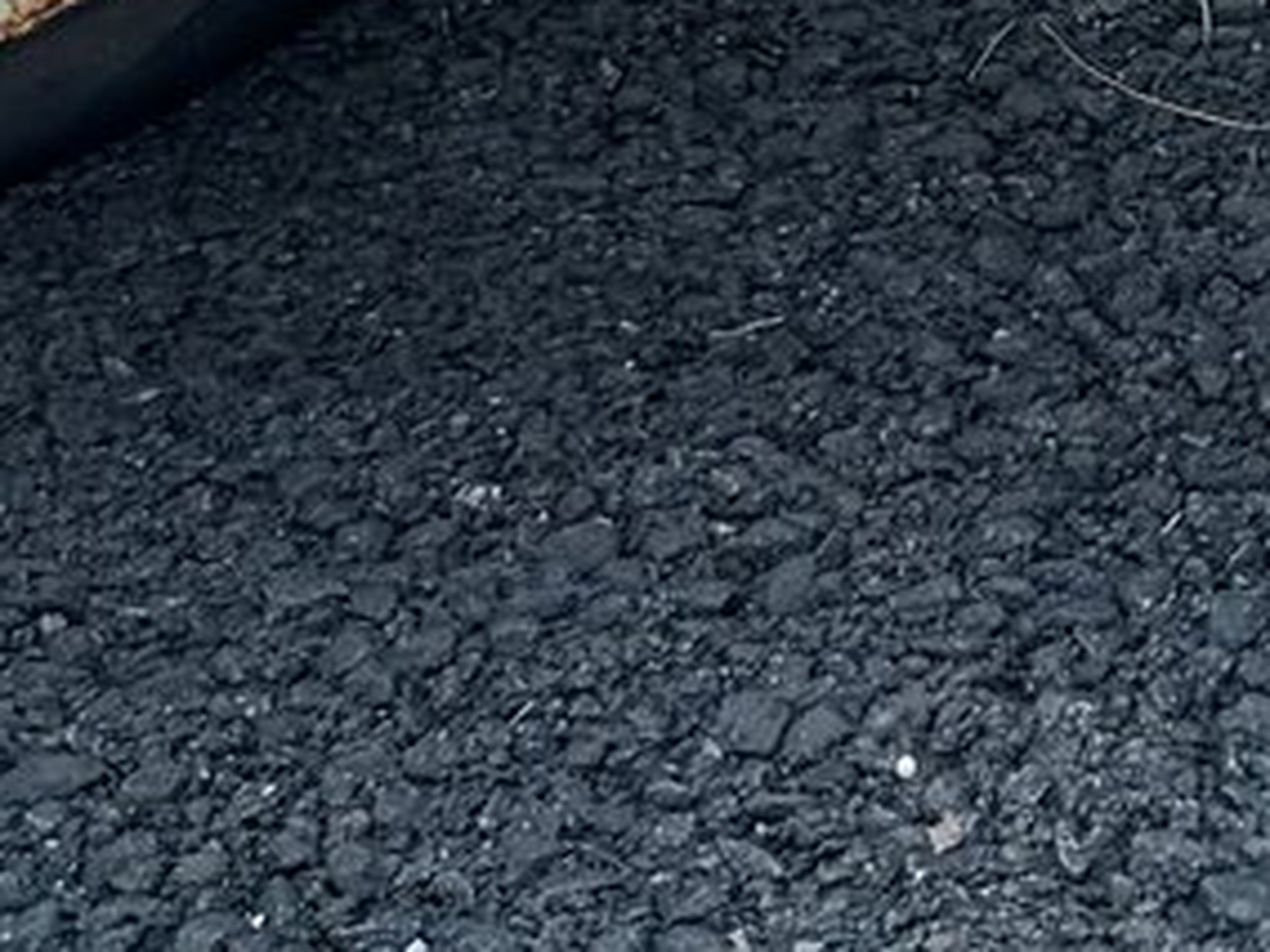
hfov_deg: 11.0
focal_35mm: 169
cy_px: -1676
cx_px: 2169
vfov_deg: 7.8
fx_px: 6200
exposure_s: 1/912
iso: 80
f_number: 1.78
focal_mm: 6.76
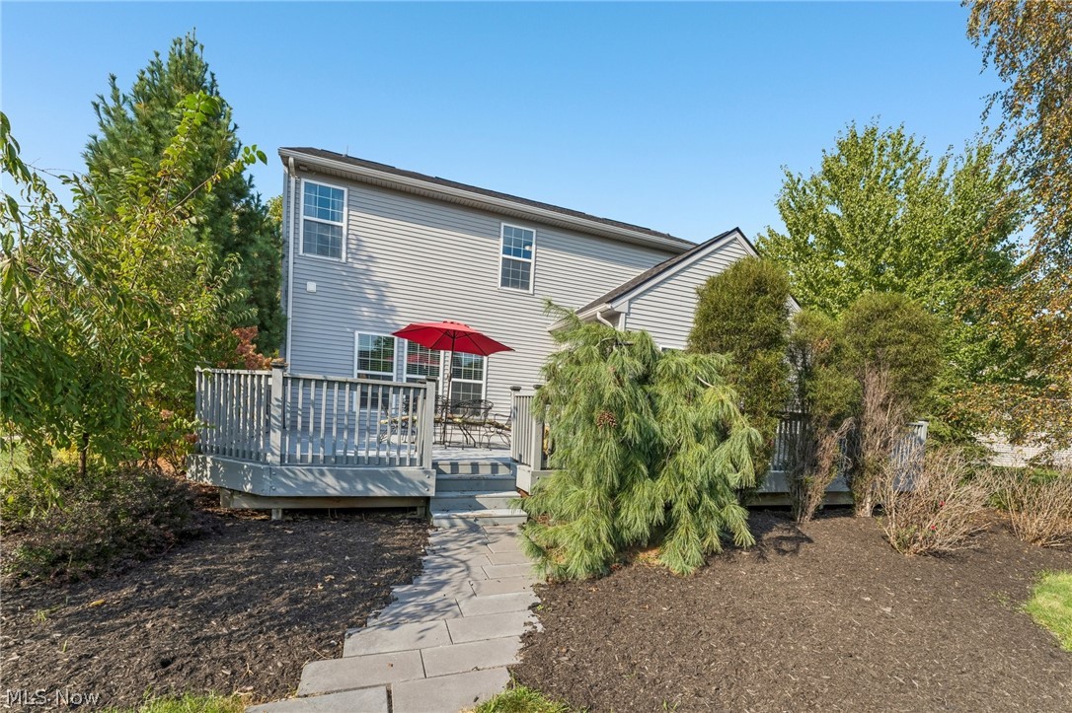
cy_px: 356
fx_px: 417
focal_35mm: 14
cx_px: 536
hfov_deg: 104.3
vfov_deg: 81.2
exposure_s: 1/320
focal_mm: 14
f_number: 8
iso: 200
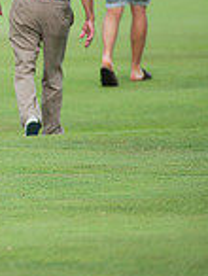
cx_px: -327
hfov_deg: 1.3
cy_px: 19
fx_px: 9131
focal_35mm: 1143
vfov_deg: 1.7
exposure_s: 1/1000
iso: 400
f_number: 4
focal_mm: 300
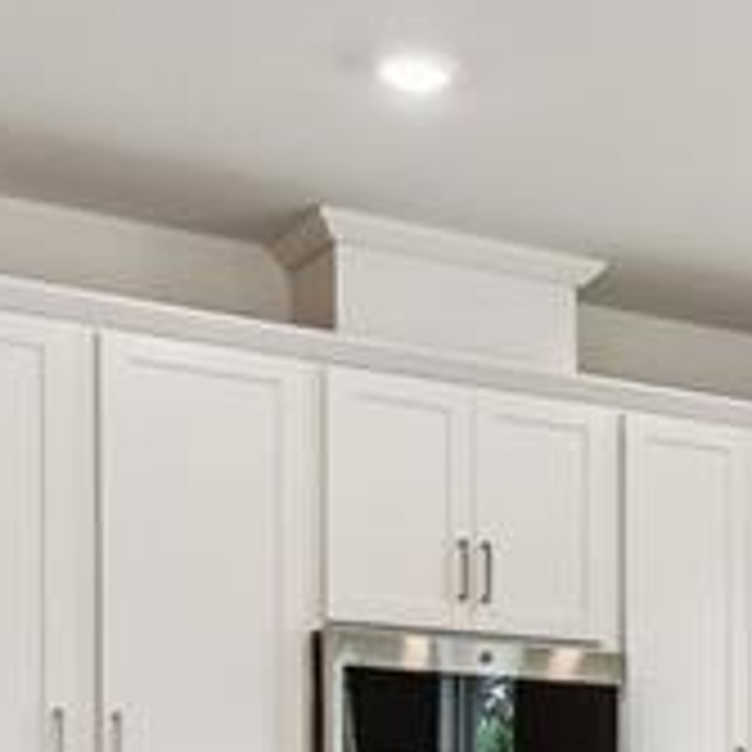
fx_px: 1917
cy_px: 941
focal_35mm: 78
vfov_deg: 20.5
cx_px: 838
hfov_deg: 21.0
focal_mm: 10
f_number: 7.1
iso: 100
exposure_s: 1/25
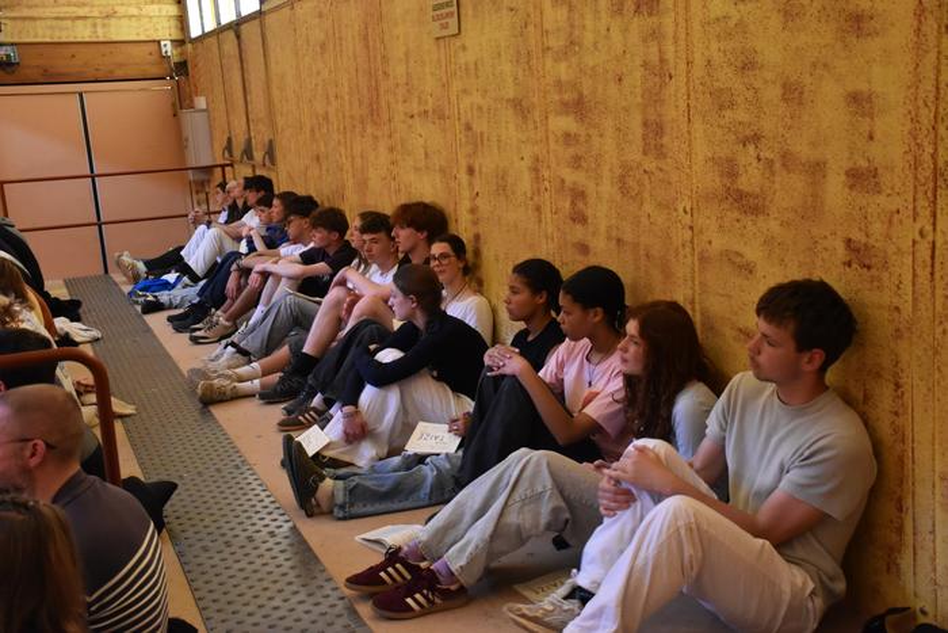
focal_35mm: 45
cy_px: 316
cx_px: 474
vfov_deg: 29.9
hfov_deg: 43.6
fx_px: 1185
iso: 3200
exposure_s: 1/60
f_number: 4
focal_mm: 30
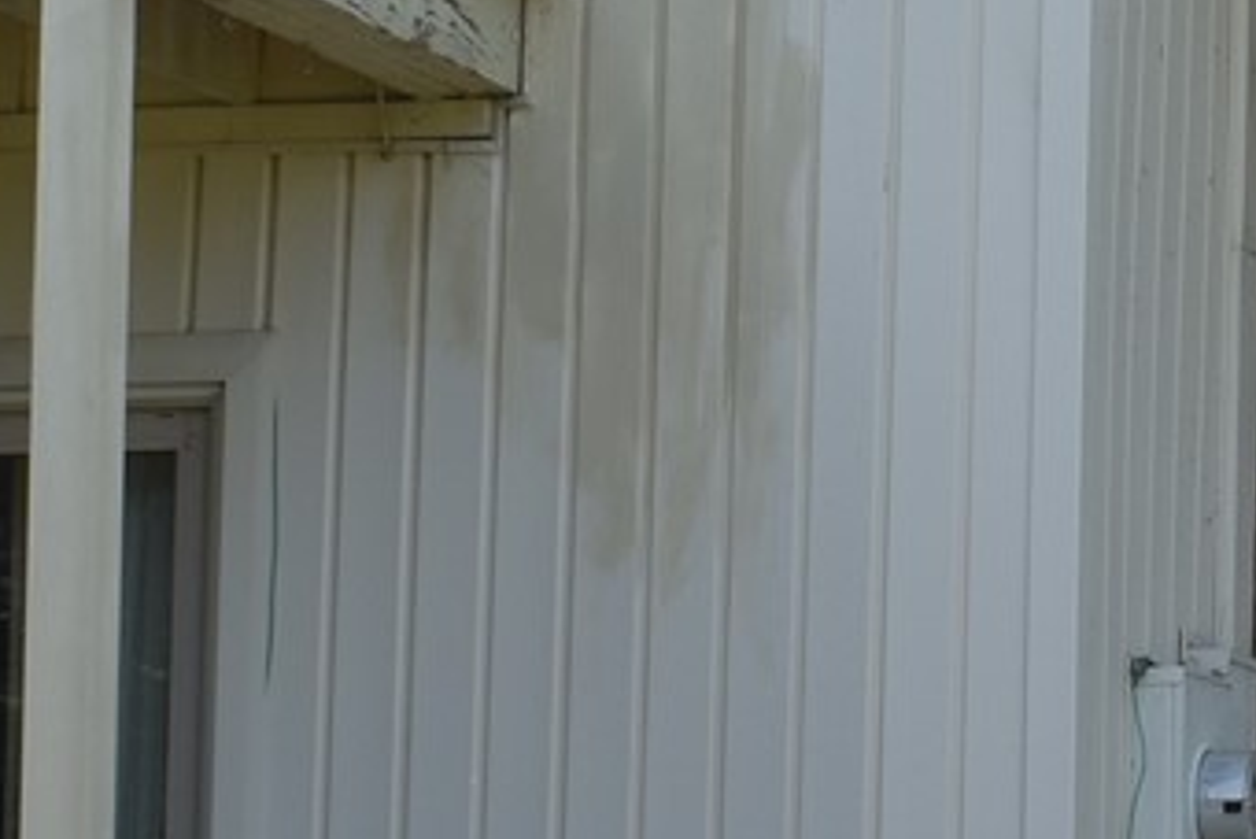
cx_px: 1526
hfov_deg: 9.2
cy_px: 177
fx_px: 7685
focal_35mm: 220
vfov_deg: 6.2
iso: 100
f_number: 8
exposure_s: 1/200
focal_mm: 23
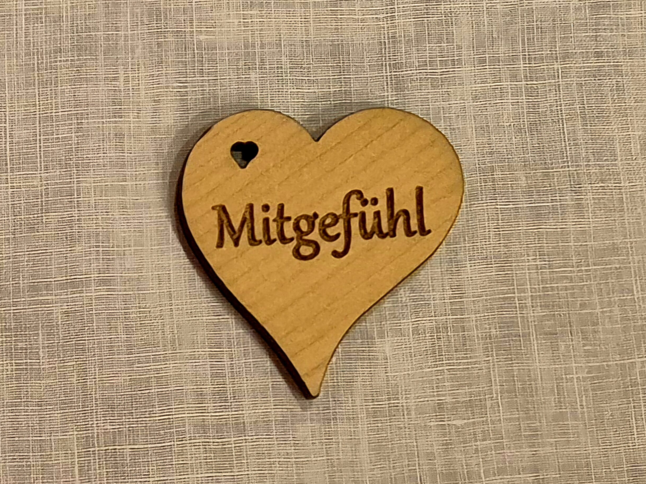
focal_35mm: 24
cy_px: 241
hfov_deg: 71.6
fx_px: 448
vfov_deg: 56.8
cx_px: 309
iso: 1250
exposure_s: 1/100
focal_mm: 5.4
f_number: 1.8
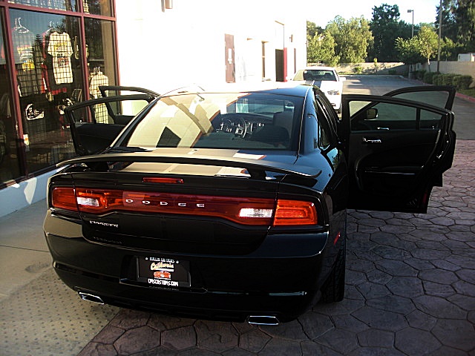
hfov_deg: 51.4
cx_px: 238
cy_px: 178
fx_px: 494
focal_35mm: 36
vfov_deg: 39.7
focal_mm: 6.3
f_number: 2.8
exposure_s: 1/200
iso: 50
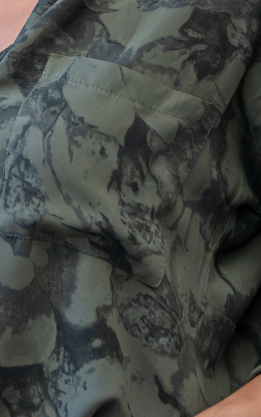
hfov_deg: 5.2
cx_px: 36
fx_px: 2845
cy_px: -63
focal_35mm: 250
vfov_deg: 8.3
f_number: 4
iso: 1600
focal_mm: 58
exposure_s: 1/400
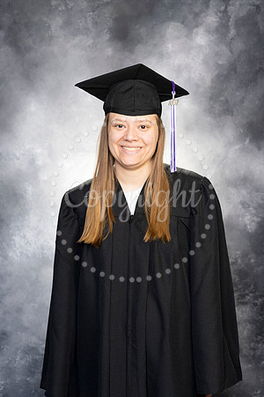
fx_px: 935
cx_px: 132
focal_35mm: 85
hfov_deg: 16.1
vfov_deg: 23.9
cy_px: 198
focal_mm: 85
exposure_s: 1/125
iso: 250
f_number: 8
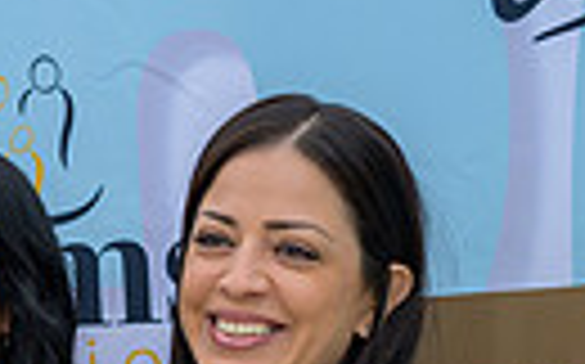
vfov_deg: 5.6
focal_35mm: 232
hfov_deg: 8.7
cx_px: -454
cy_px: 582
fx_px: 3696
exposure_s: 1/200
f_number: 4
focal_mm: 51
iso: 125
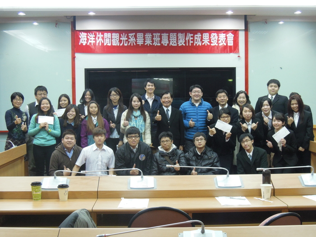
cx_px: 158
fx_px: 456
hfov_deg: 38.2
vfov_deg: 29.1
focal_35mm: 50
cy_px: 118
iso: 400
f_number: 3.7
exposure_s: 1/15
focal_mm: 9
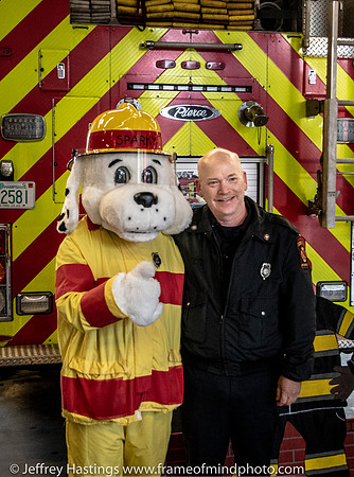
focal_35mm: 58
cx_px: 170
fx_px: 791
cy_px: 232
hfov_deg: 25.2
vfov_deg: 33.6
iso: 2000
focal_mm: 25
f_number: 4
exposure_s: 1/200
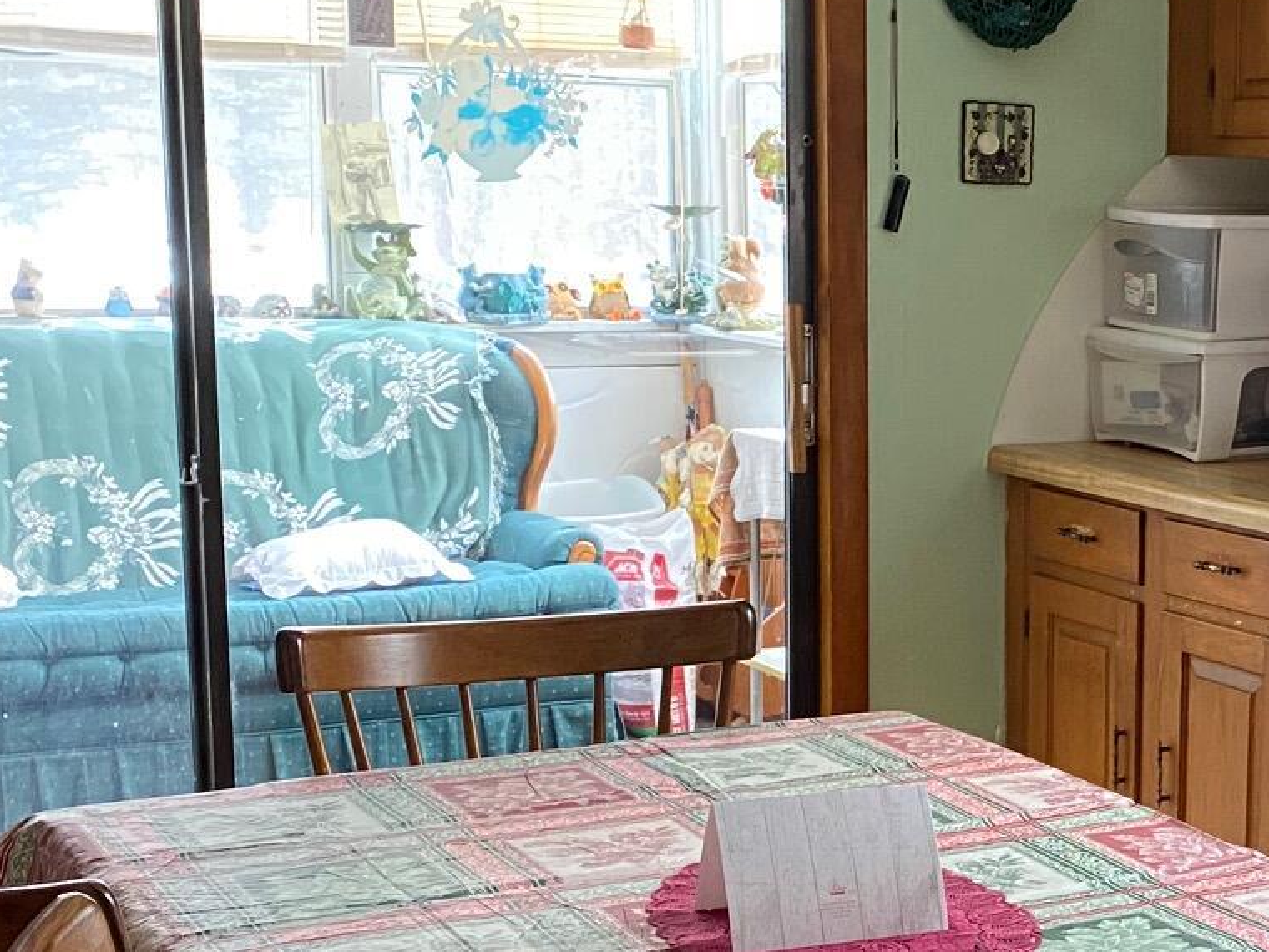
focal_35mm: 69
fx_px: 2529
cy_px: 678
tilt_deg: -11.2
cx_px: 1247
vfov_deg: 21.2
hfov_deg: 26.7
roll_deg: -1.9
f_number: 1.8
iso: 800
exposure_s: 1/30
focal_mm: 4.25
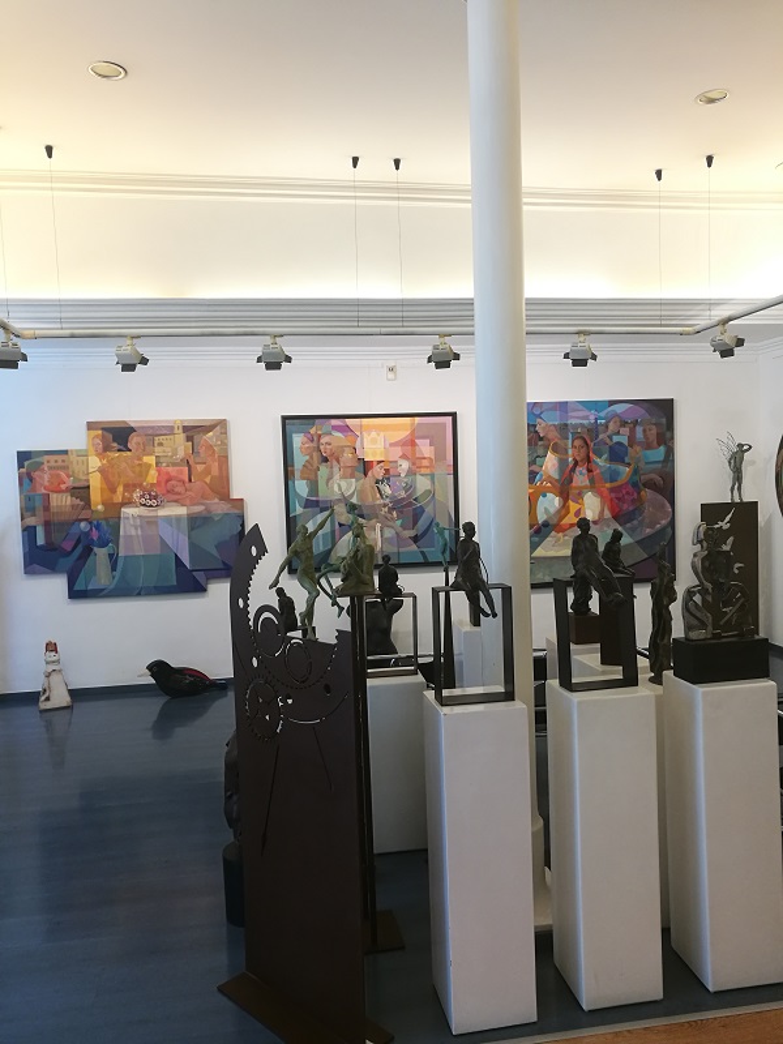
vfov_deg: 65.3
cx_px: 392
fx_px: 814
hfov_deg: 51.4
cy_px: 522
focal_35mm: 27
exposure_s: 1/50
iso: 100
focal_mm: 4.5
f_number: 2.2
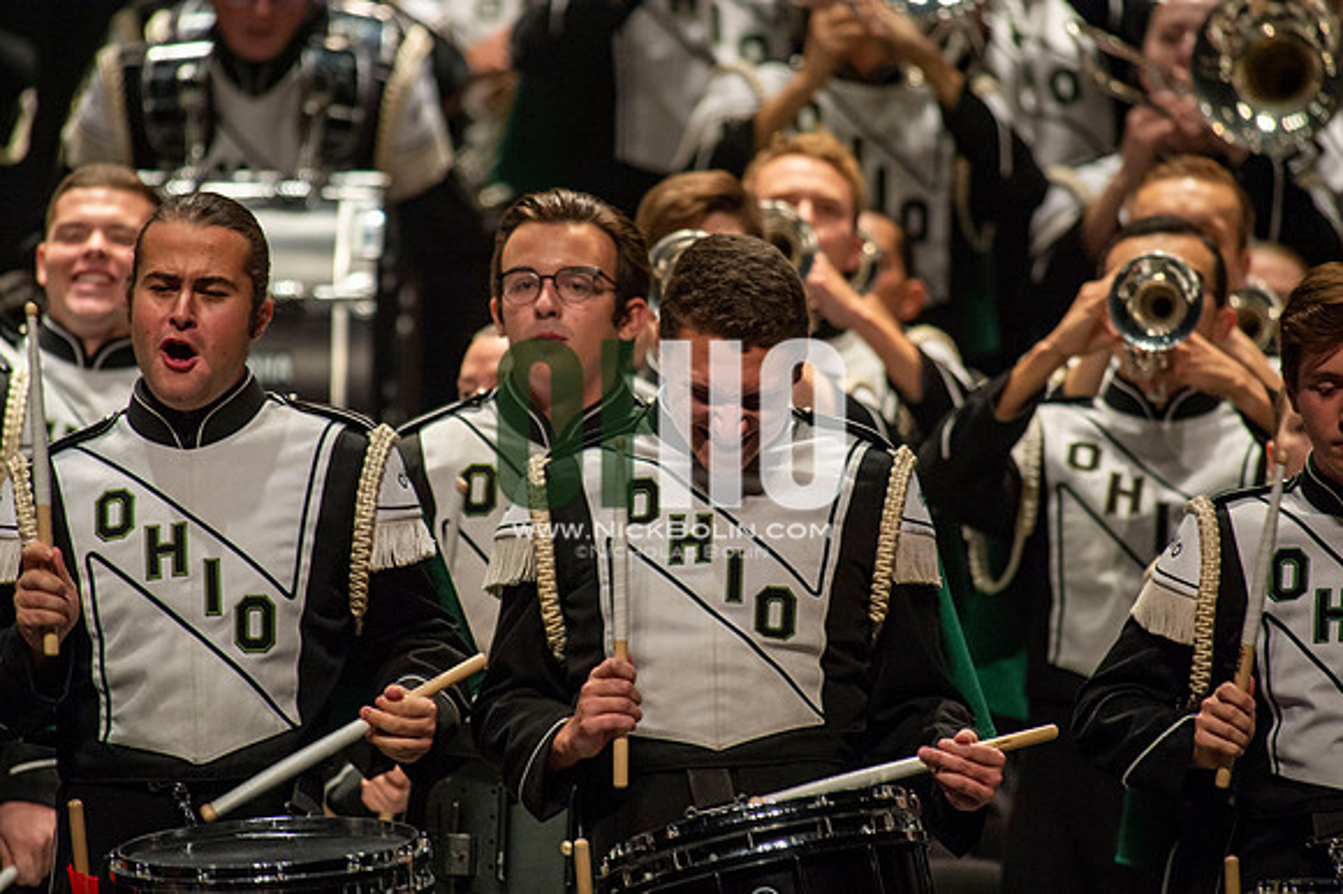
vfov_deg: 2.3
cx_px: 672
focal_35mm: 600
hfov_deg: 3.4
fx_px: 22370
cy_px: 447
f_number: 5.6
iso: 3200
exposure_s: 1/500
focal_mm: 600
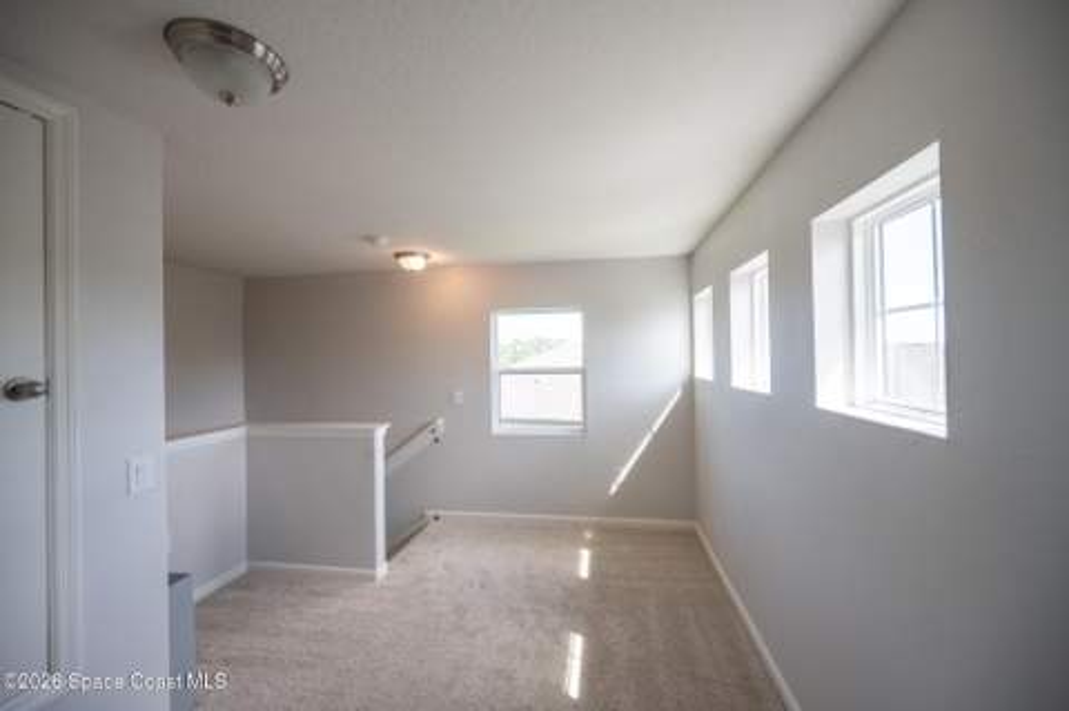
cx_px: 534
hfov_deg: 104.3
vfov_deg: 81.1
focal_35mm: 14
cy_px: 356
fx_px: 415
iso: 200
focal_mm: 14
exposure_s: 1/400
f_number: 5
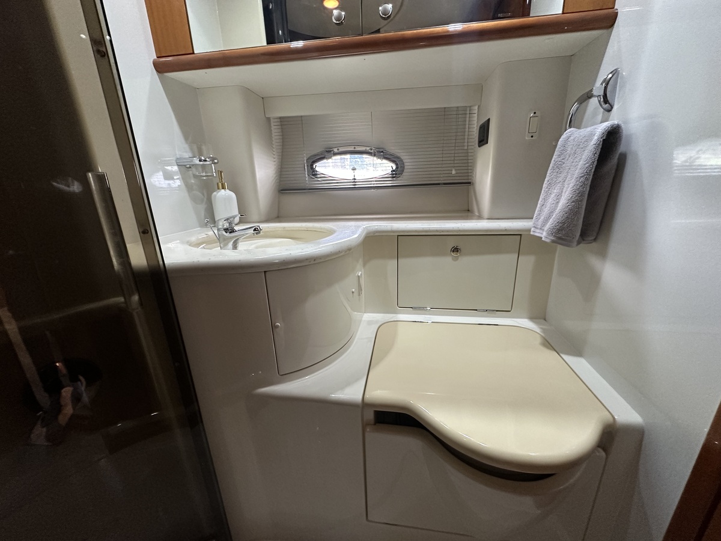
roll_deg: +1.8
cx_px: 360
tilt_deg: -17.0
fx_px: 292
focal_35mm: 14
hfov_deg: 102.1
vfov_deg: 85.7
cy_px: 270
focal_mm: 2.22
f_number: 2.2
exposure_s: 1/60
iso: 400
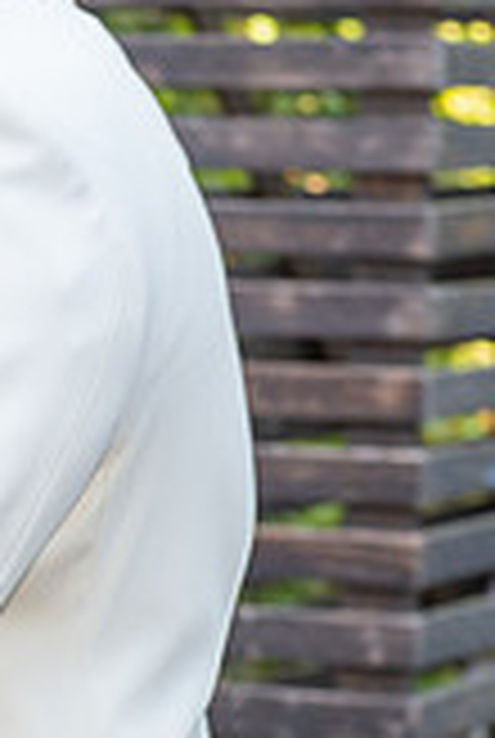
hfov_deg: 5.8
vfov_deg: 8.8
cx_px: -396
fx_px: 4785
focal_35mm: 233
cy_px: 493
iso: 320
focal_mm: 66
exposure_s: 1/125
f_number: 5
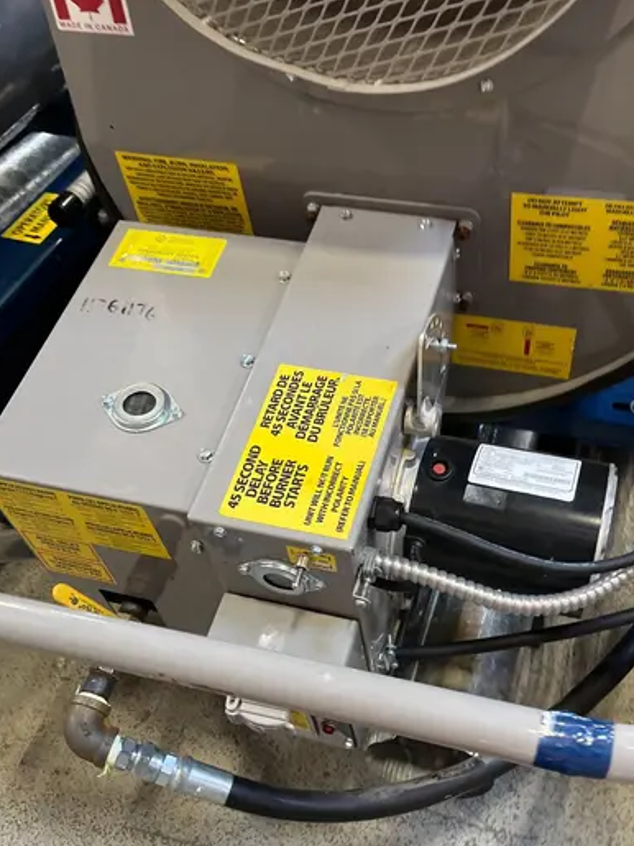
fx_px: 904
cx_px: 350
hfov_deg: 38.6
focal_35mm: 37
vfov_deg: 49.9
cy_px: 499
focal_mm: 5.1
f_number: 1.6
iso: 250
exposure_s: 1/60
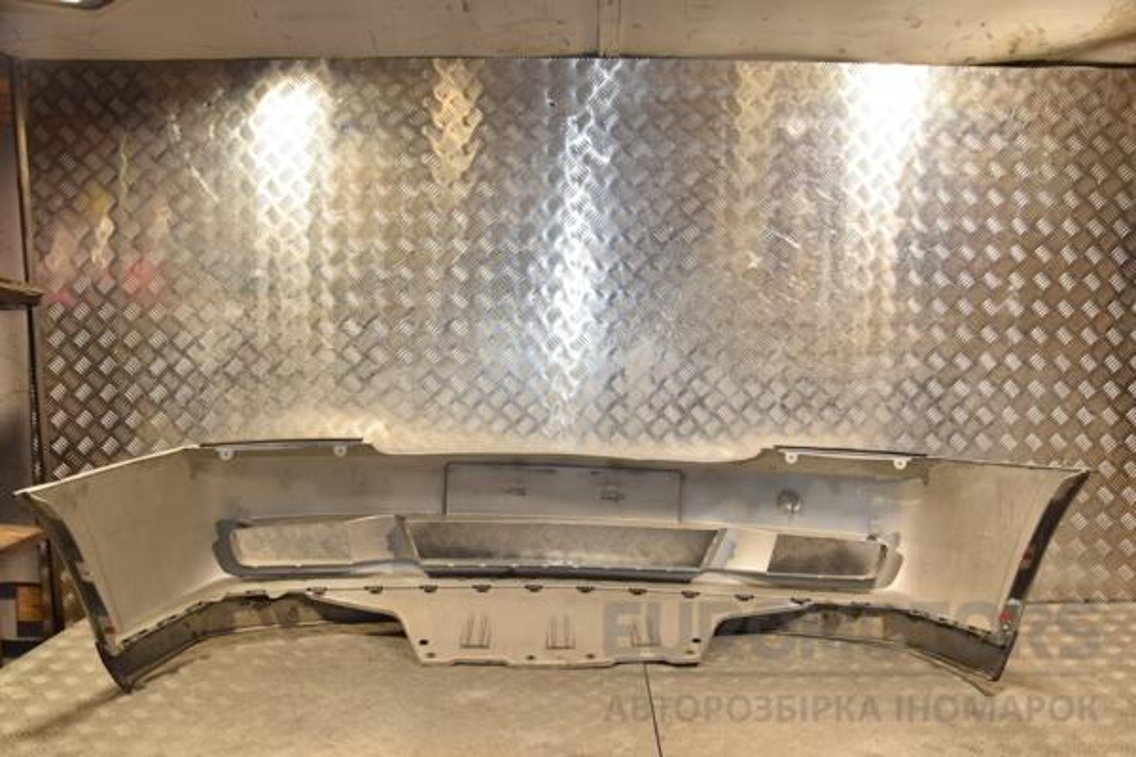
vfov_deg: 47.9
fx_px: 852
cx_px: 568
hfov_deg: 67.4
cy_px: 378
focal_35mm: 27
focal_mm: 18
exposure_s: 1/200
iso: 800
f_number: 7.1
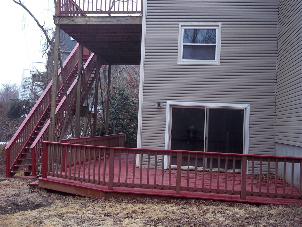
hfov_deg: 51.4
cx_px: 151
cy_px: 114
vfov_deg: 39.7
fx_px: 314
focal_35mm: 36
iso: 80
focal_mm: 6.5
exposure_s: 1/250
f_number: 3.1
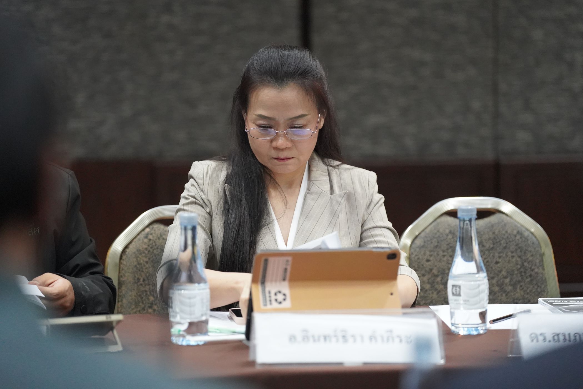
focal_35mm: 146
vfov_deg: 9.4
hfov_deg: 14.1
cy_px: 194
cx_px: 292
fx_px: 2364
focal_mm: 146
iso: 10000
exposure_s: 1/400
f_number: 2.8
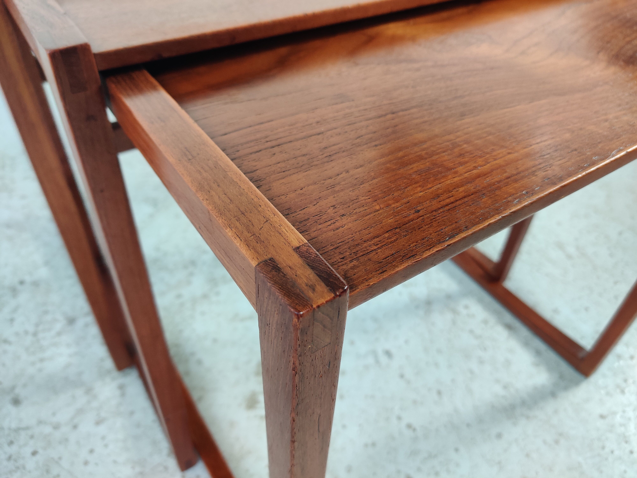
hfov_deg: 65.3
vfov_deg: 51.4
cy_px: 239
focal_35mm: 27
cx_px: 318
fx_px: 497
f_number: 1.65
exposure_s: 1/50
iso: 200
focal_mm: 4.75
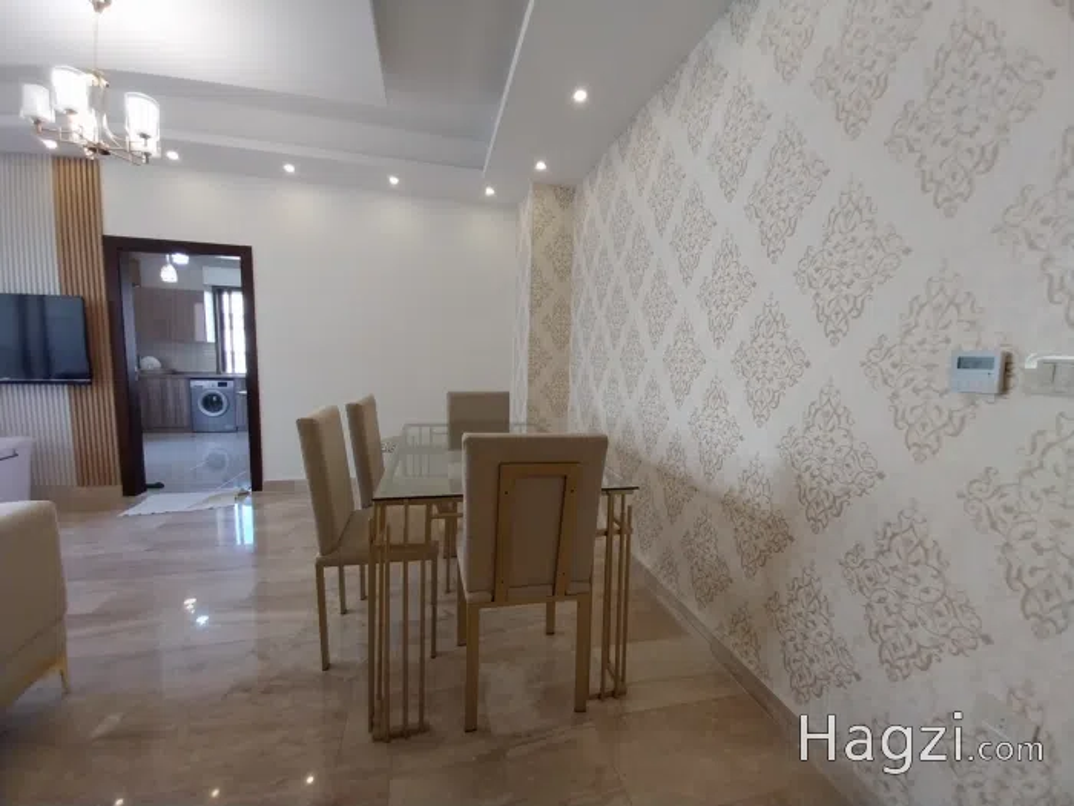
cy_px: 403
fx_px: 403
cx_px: 537
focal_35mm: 13
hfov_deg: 106.2
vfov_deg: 89.9
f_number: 2.2
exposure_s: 1/50
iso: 80
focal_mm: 1.3
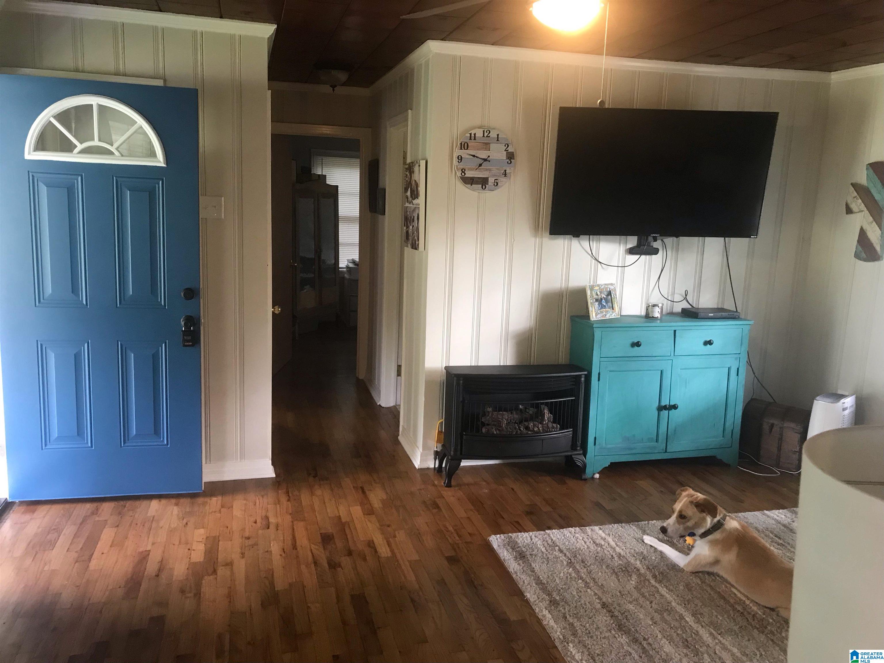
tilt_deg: -9.0
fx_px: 715
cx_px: 442
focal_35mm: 28
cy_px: 332
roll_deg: -3.0
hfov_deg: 63.4
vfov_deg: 49.7
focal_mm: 3.99
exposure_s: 1/15
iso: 50
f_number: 1.8
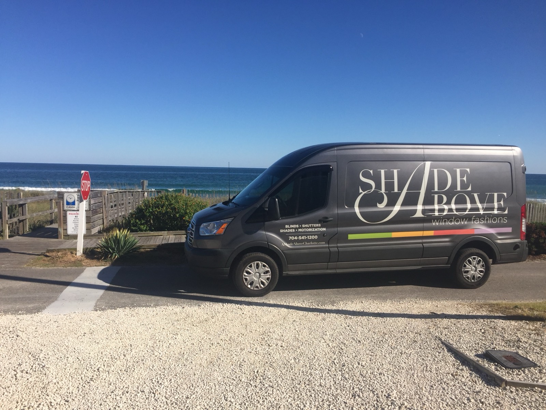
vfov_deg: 48.2
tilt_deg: -5.2
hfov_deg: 61.7
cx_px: 273
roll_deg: -2.6
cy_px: 205
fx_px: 457
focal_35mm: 29
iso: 32
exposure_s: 1/2639
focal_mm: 4.15
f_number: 2.2
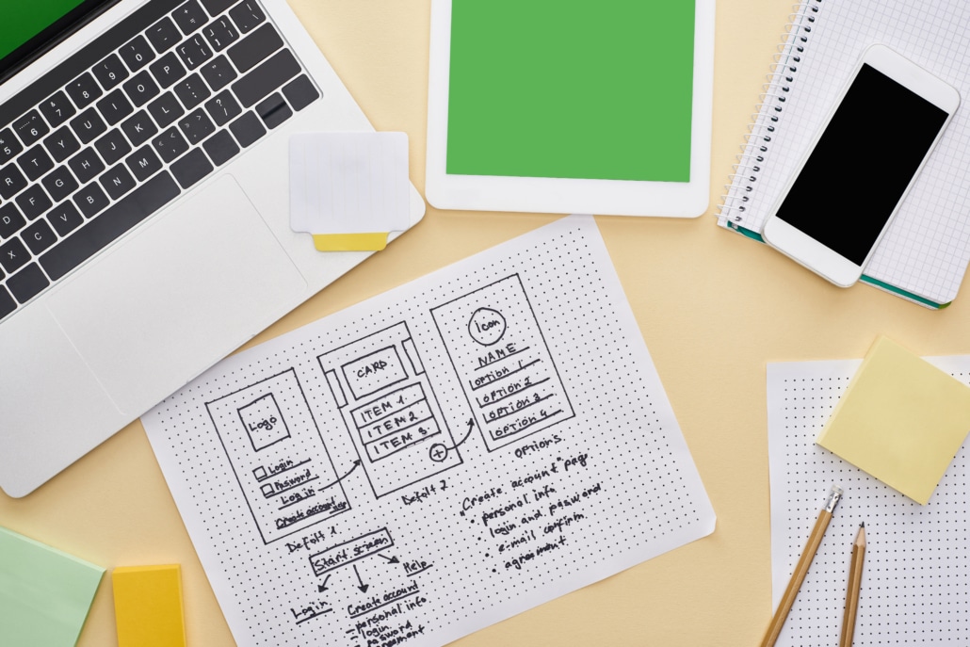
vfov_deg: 27.0
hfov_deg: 39.6
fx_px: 1347
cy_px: 324
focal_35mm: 50
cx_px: 485
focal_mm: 50
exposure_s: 1/160
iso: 250
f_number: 9
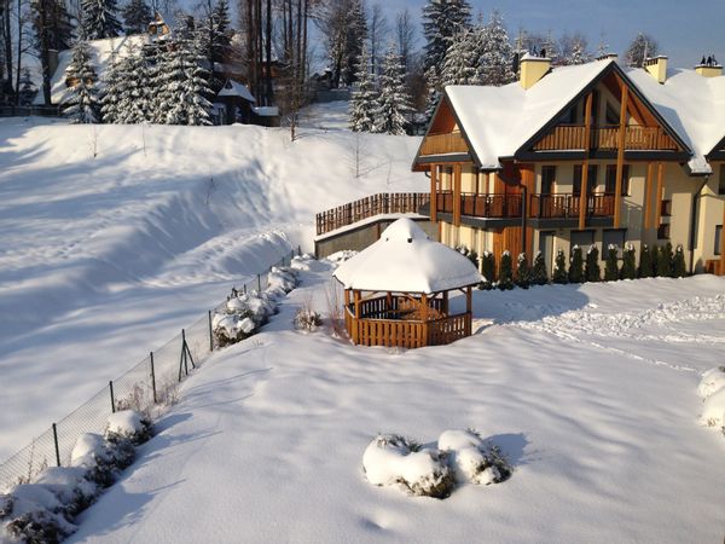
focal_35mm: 33
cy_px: 272
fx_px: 691
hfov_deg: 55.4
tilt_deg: -10.0
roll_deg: -0.2
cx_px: 362
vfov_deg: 42.9
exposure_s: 1/3195
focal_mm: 4.12
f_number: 2.4
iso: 50
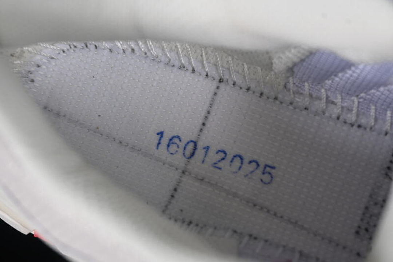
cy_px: 131
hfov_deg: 27.0
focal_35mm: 75
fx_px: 819
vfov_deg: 18.2
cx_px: 196
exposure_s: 1/80
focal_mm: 50
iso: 160
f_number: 7.1
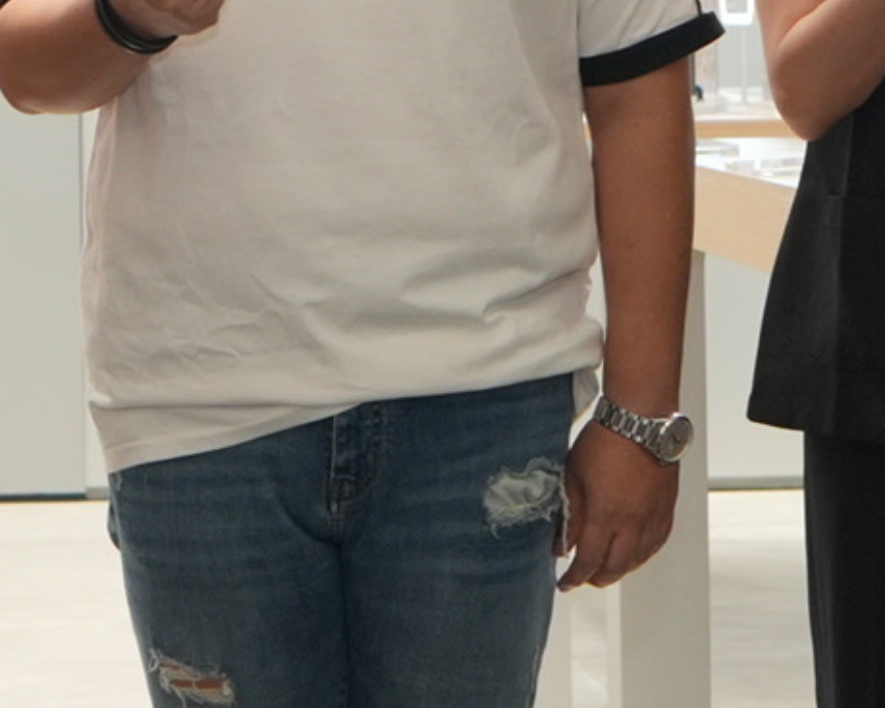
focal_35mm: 172
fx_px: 4504
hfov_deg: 11.1
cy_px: -25
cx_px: 25
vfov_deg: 8.9
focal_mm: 24
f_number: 2.8
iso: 640
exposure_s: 1/250
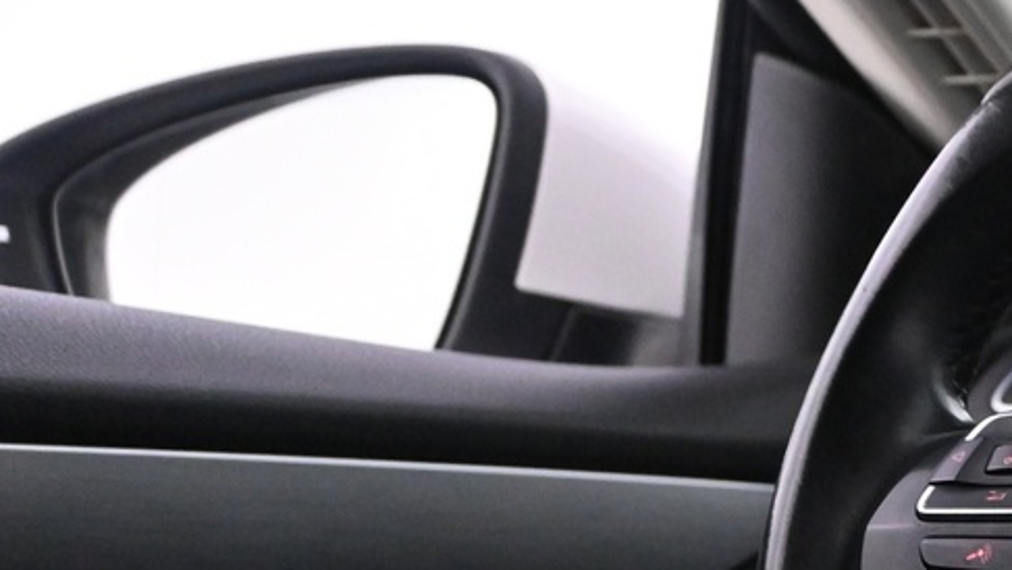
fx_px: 2945
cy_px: 547
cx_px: 1600
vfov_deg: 11.0
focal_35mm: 110
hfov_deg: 17.2
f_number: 4
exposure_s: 1/50
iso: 3200
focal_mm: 21
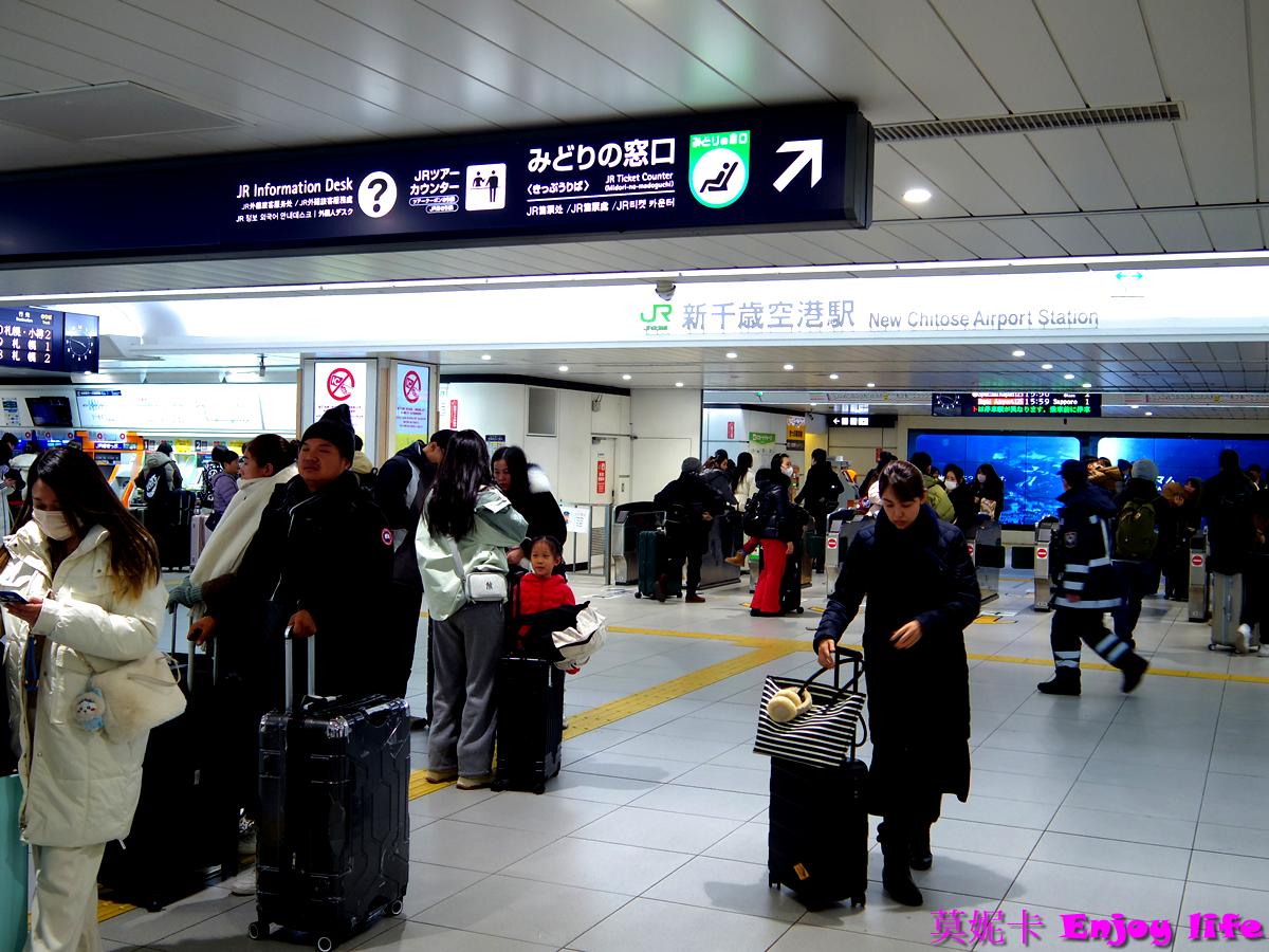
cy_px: 476
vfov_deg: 36.8
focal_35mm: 39
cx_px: 634
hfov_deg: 47.9
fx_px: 1430
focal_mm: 8.5
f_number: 1.9
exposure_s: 1/60
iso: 320
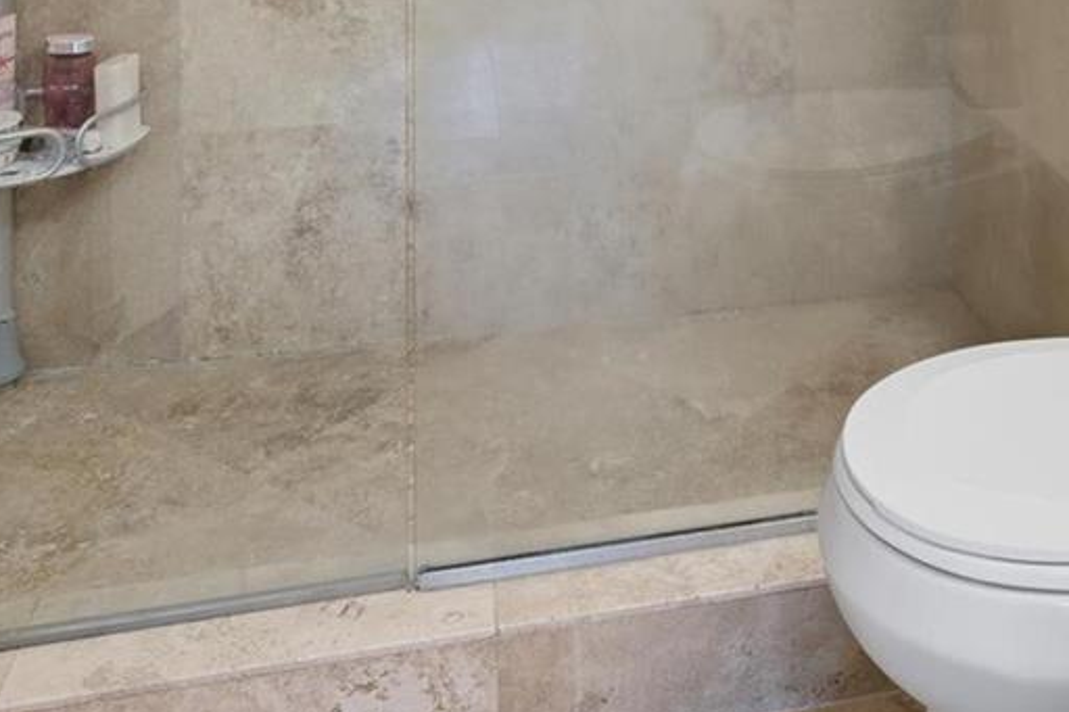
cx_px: 835
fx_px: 1484
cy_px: -367
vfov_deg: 22.1
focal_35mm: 50
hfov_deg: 38.3
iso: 160
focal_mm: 16
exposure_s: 1/20
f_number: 7.1
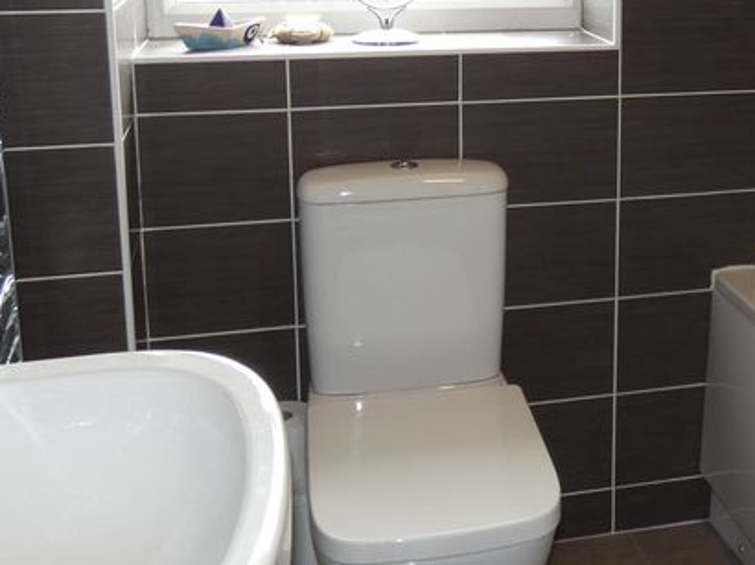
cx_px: 613
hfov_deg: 36.8
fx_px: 1090
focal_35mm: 50
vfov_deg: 28.3
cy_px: 94
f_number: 2.8
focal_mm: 3.6
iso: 160
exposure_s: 1/60
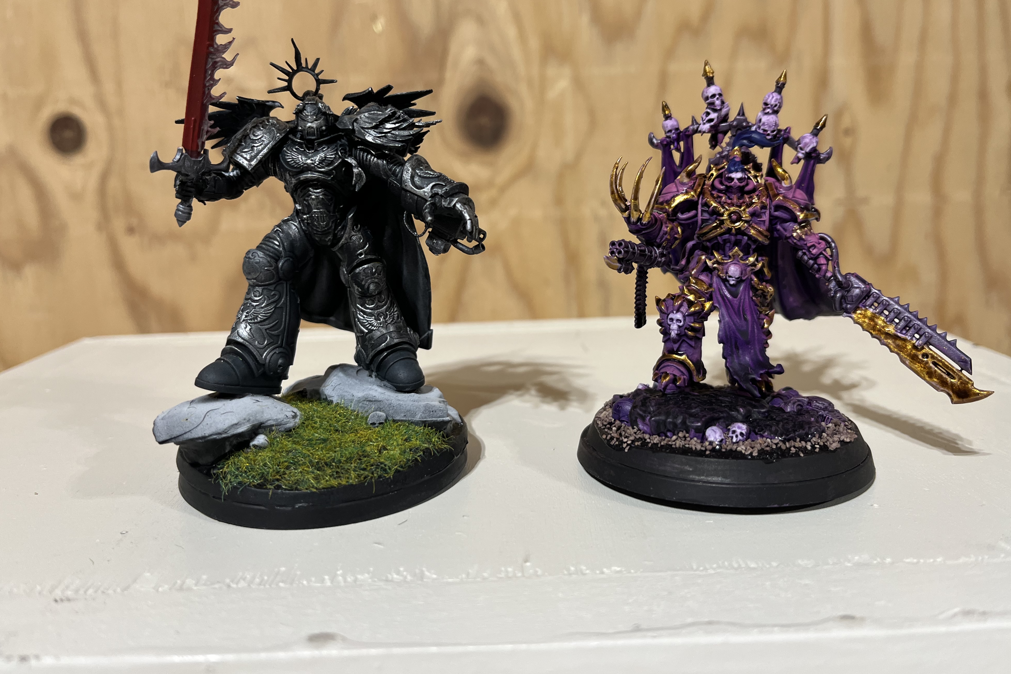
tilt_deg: -10.9
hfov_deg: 65.5
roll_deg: +2.0
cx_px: 505
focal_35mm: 28
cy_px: 282
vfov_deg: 46.2
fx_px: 786
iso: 64
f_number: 1.6
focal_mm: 5.1
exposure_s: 1/60
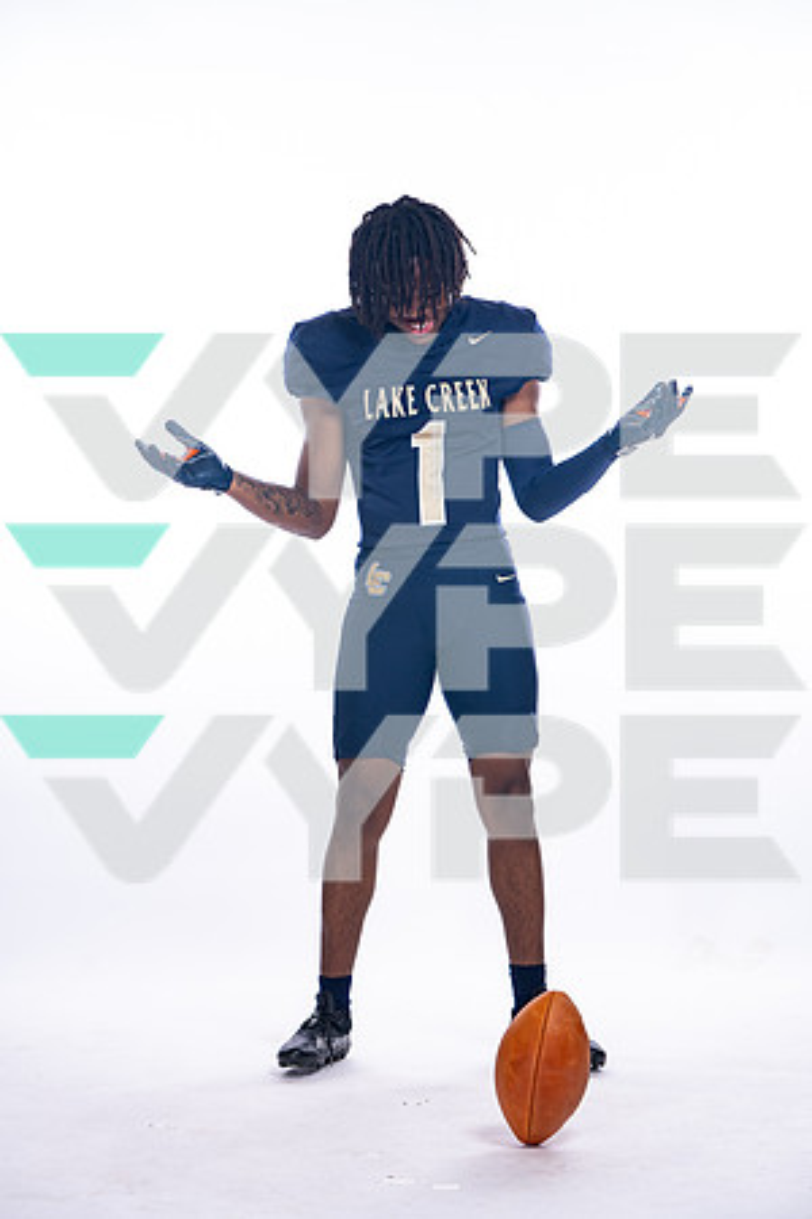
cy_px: 610
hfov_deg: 13.7
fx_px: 3383
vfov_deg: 20.4
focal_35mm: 100
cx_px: 406
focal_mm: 100
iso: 400
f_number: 6.3
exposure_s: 1/250
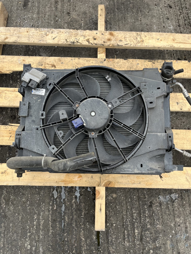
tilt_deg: -71.2
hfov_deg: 53.1
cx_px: 96
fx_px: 191
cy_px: 127
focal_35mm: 26
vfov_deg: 67.3
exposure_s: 1/615
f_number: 1.6
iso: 50
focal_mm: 5.1
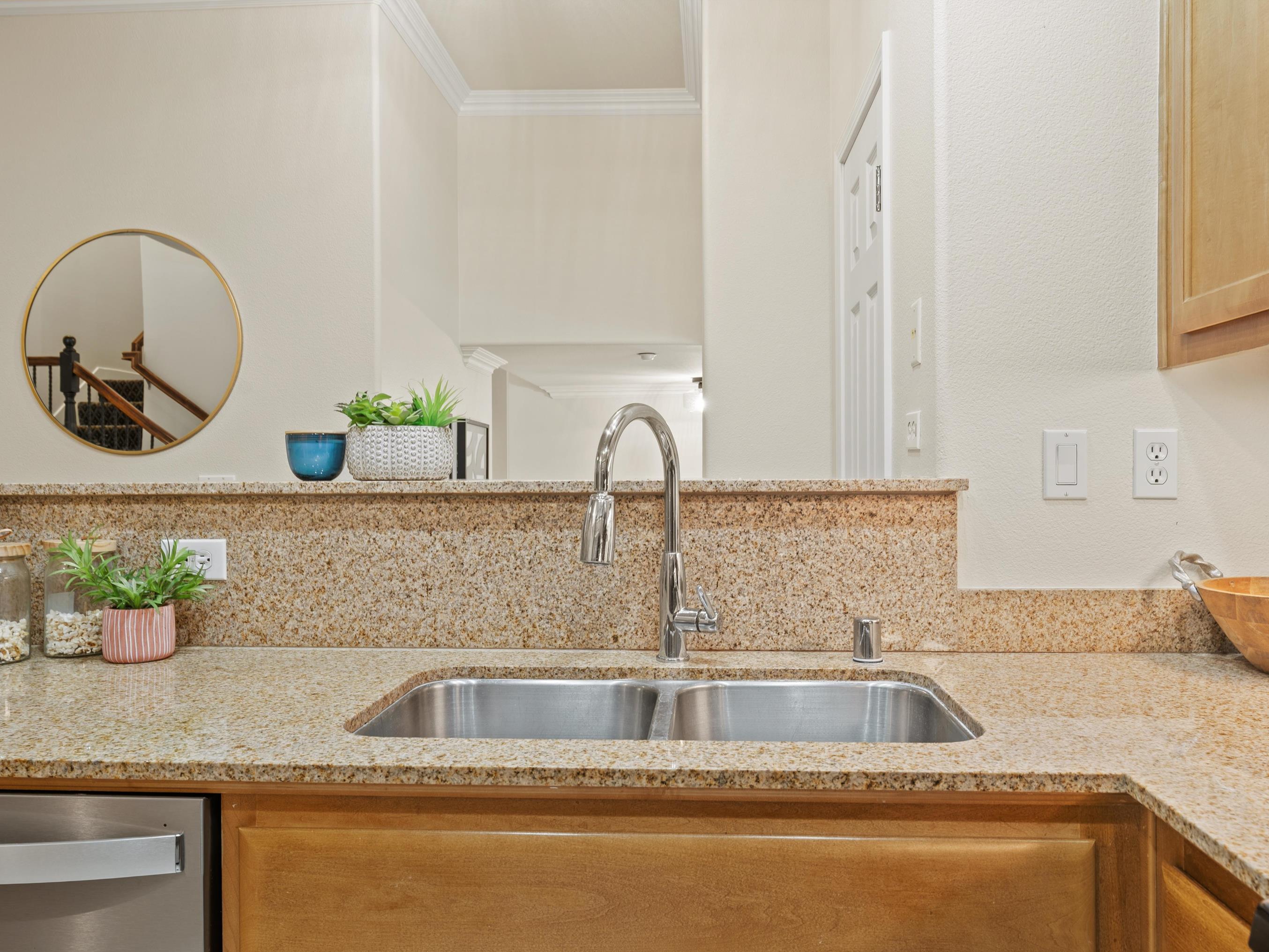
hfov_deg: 69.4
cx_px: 652
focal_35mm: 25
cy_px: 479
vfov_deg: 54.9
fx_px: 916
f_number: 9
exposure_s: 1.6
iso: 250
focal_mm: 22.9
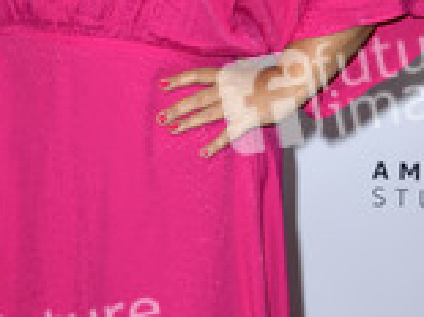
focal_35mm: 169
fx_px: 2068
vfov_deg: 8.7
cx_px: 109
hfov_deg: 11.7
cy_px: -46
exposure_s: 1/250
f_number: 6.3
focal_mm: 68
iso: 400
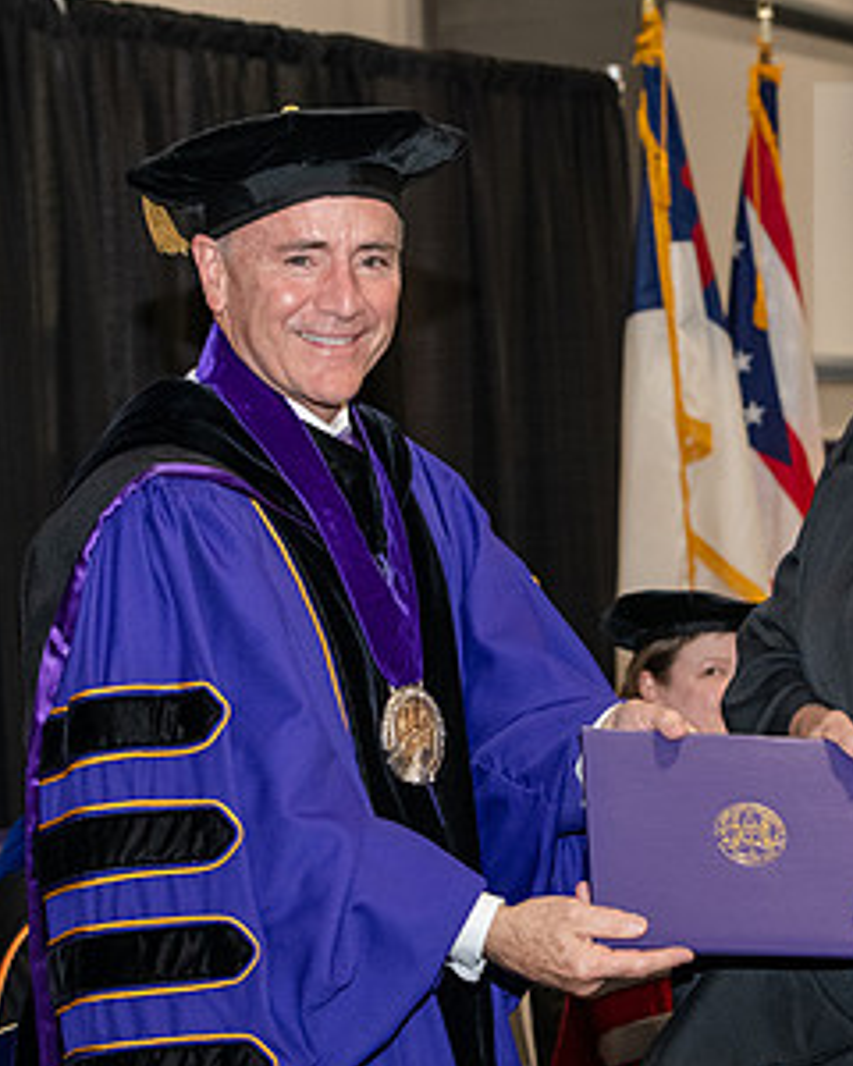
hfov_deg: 12.1
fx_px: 4008
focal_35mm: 127
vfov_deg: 15.2
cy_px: 513
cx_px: 707
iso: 2500
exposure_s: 1/200
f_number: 5.6
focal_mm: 70
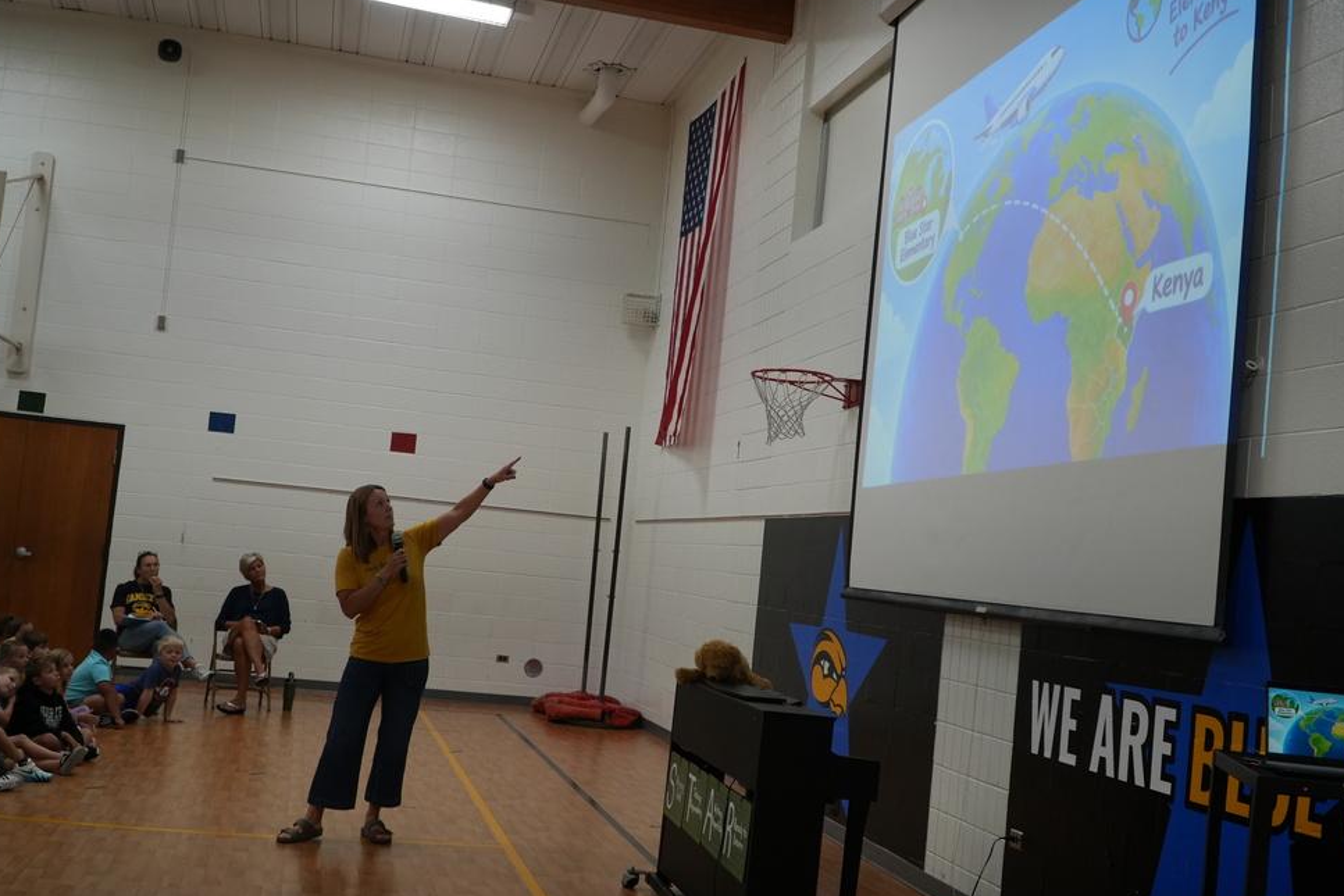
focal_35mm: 37
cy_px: 452
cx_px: 671
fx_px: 1364
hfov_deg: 52.5
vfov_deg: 36.4
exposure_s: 1/160
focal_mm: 23
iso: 800
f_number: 4
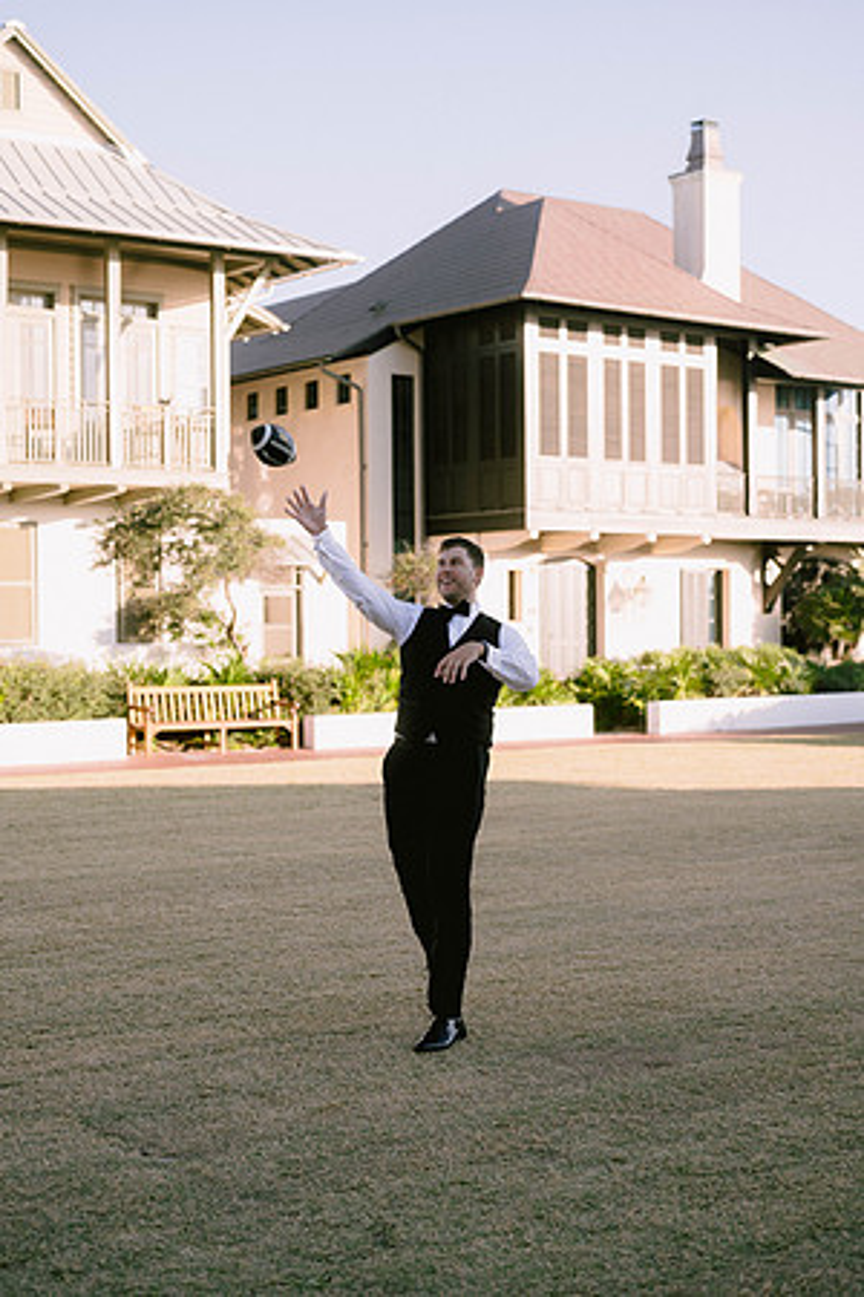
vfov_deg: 39.6
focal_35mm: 50
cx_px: 432
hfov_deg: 27.0
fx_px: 1800
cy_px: 648
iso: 200
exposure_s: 1/800
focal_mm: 50
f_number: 2.8
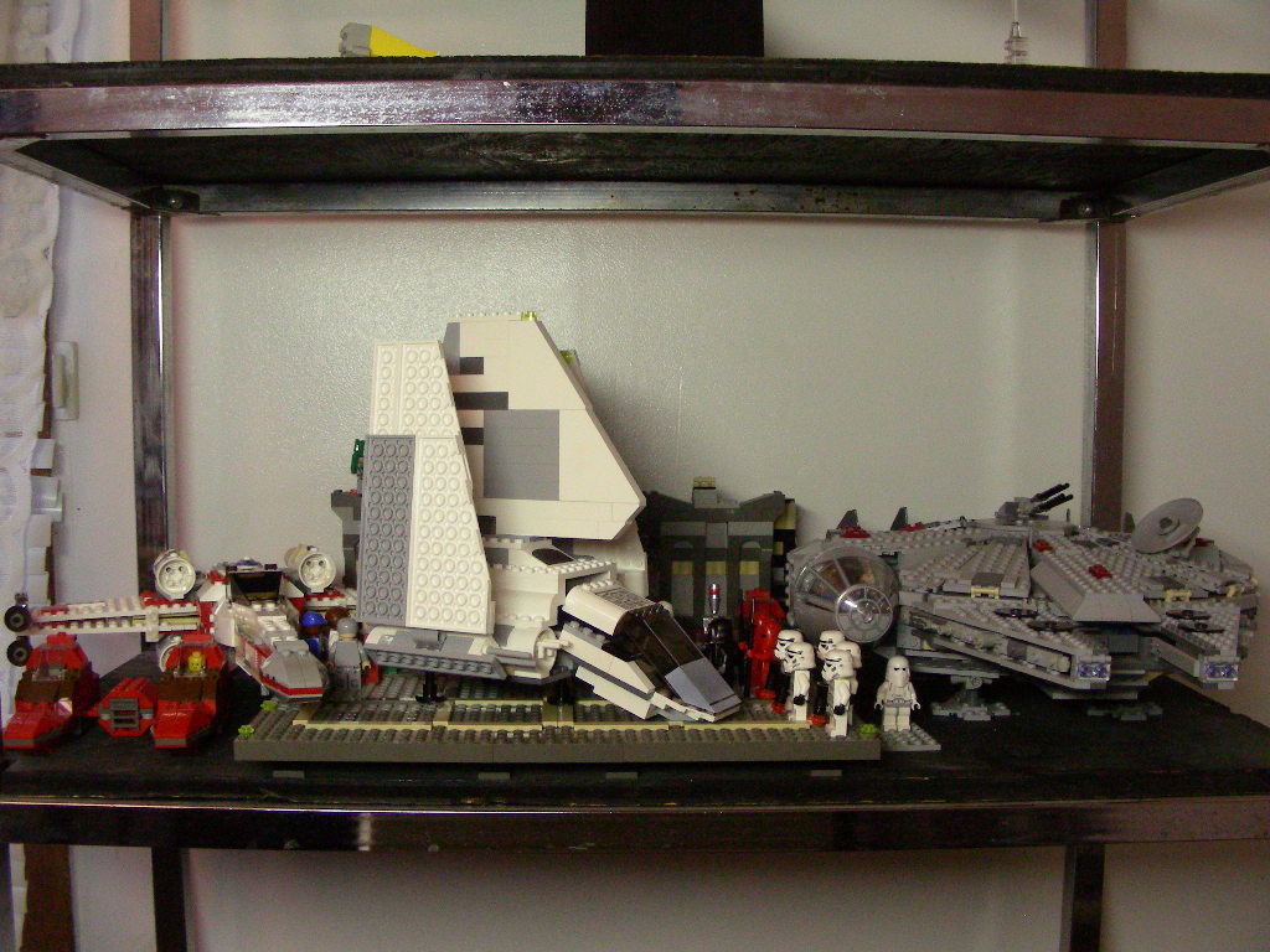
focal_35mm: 38
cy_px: 476
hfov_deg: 49.0
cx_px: 635
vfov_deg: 37.7
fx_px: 1394
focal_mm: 6.3
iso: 400
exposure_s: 1/22
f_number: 3.5
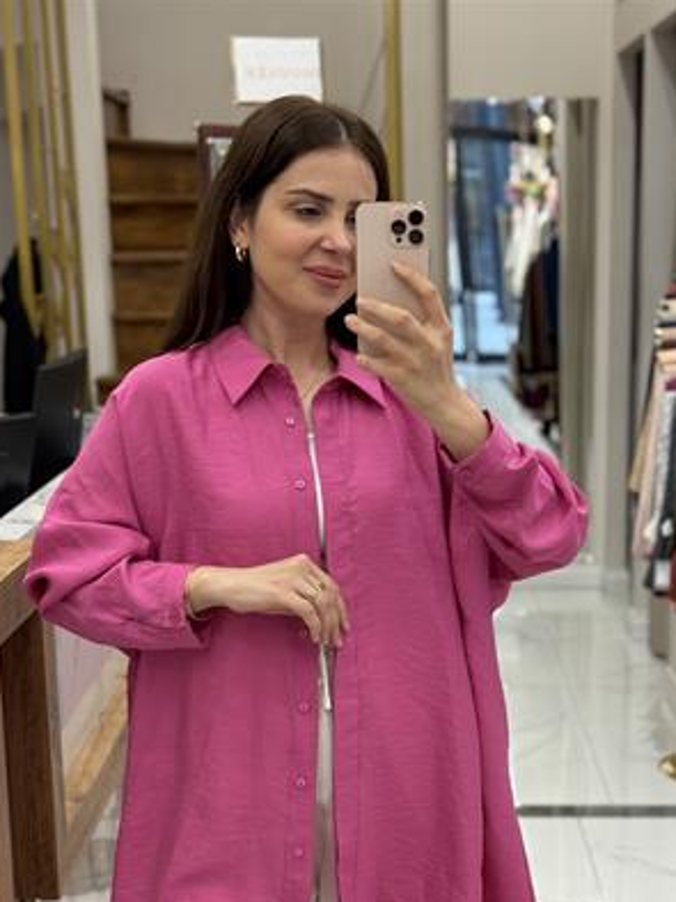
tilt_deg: -12.7
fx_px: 1694
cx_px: 339
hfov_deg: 22.6
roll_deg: +0.5
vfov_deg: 29.6
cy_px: 608
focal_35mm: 65
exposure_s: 1/100
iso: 80
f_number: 1.78
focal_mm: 6.76
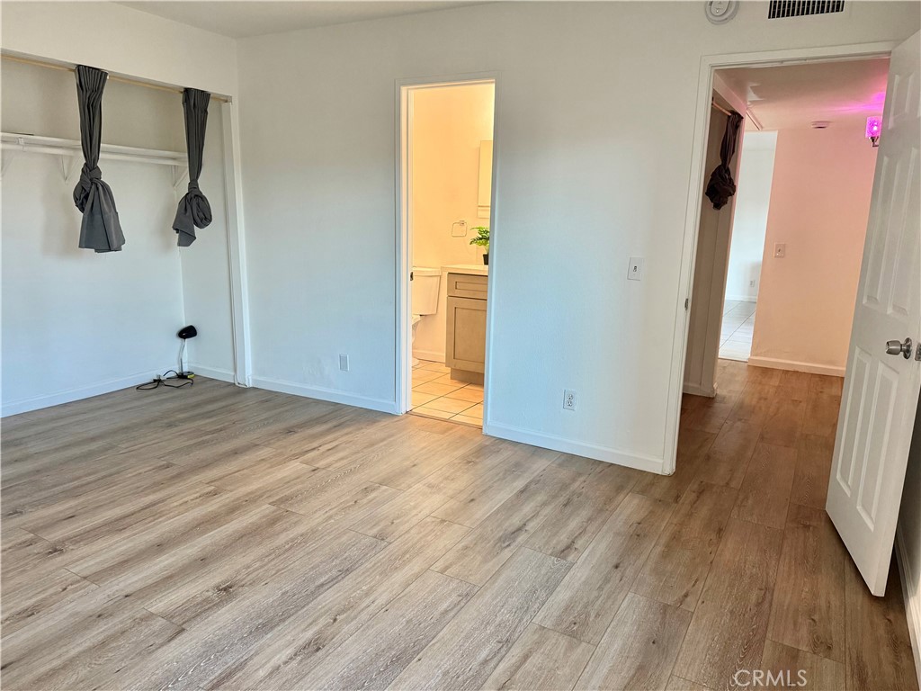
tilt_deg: -11.1
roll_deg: -1.7
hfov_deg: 71.6
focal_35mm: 24
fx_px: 639
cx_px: 460
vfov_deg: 56.8
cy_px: 346
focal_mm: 6.76
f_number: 1.78
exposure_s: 1/59
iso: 250
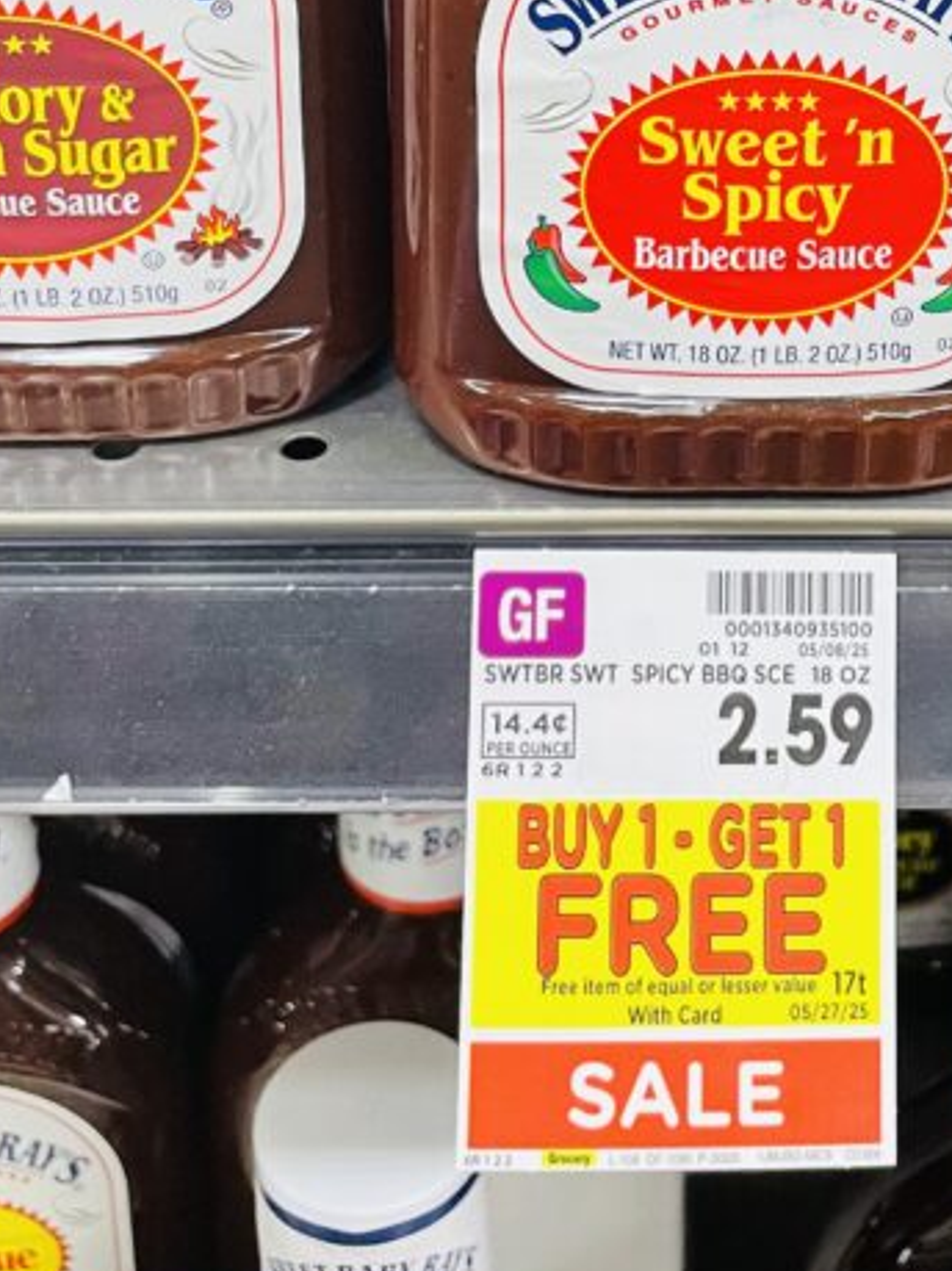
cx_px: 720
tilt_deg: -23.4
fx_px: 2128
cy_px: 28
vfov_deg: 31.0
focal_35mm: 58
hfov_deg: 24.9
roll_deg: -1.0
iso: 160
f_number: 1.6
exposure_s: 1/60
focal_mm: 4.2
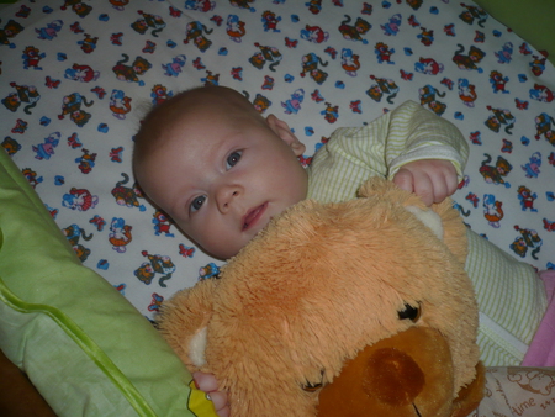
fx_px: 561
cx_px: 278
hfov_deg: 52.6
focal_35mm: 35
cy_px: 208
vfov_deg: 40.7
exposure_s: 1/30
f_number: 2.8
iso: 100
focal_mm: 5.8
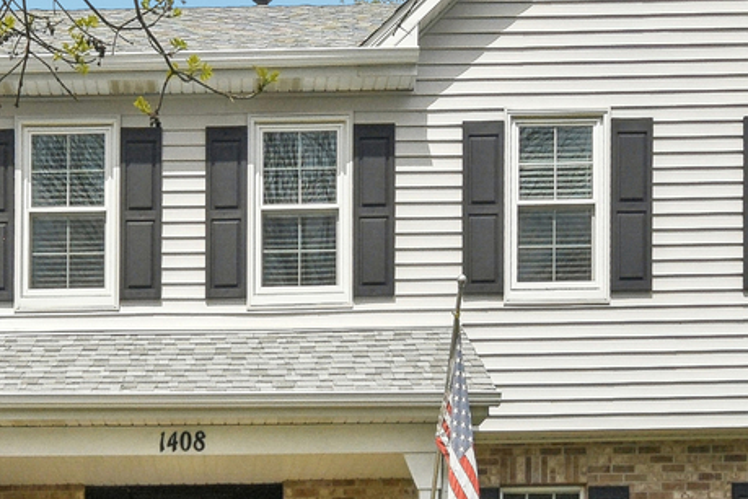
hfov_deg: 32.3
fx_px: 1265
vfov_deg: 21.7
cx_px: 179
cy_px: 470
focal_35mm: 61
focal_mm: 11.5
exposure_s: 1/2500
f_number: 8
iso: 400
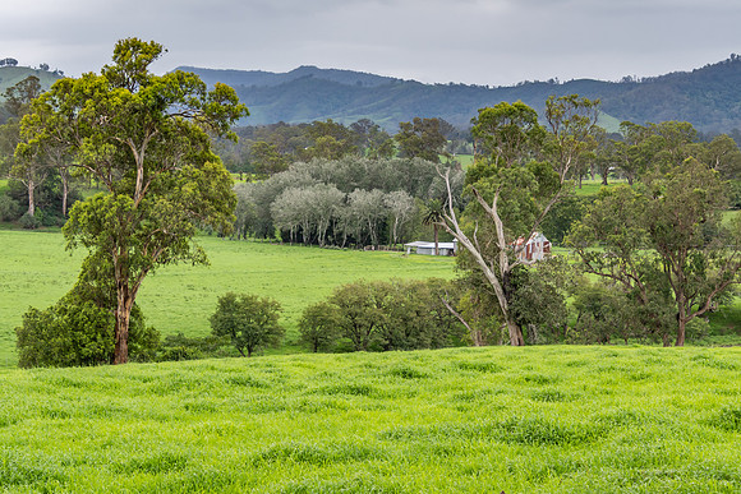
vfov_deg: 13.0
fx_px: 2162
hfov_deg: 19.5
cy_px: 247
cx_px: 370
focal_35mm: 105
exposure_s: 1/250
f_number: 8
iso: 200
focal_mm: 70
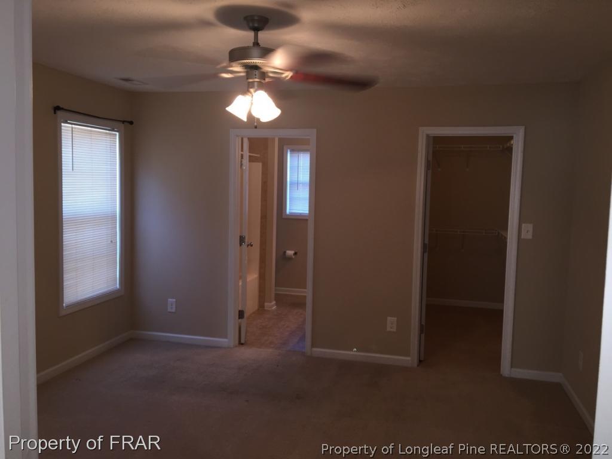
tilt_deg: -5.3
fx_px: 513
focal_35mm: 29
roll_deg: -2.9
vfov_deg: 48.2
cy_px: 230
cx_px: 306
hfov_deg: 61.7
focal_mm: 4.15
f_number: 2.2
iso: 32
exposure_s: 1/30
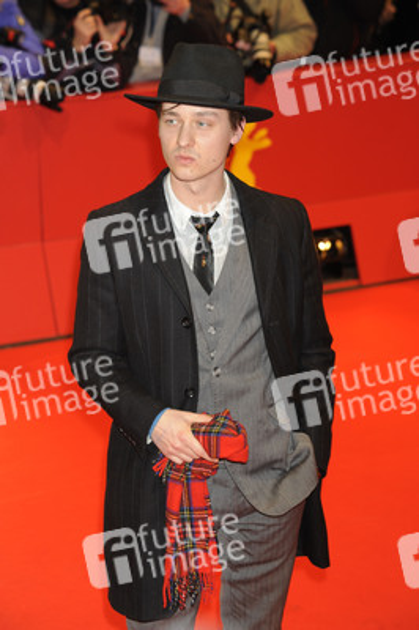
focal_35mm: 95
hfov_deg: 14.4
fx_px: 1661
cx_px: 210
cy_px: 315
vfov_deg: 21.5
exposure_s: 1/200
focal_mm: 95
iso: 1250
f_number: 6.3
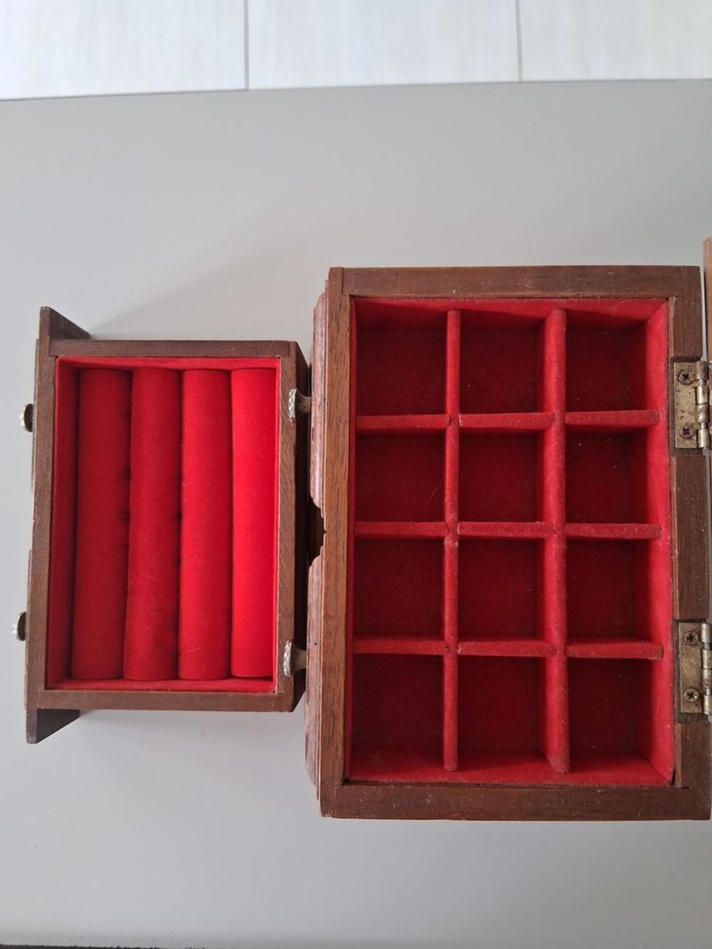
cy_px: 474
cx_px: 356
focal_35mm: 26
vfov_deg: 67.3
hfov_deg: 53.1
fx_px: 713
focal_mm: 3.98
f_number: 1.8
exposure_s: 1/120
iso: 250
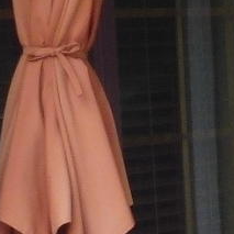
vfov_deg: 6.9
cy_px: 208
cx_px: 800
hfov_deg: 6.1
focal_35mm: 255
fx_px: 1950
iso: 100
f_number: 3.5
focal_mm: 5.4
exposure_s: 1/160
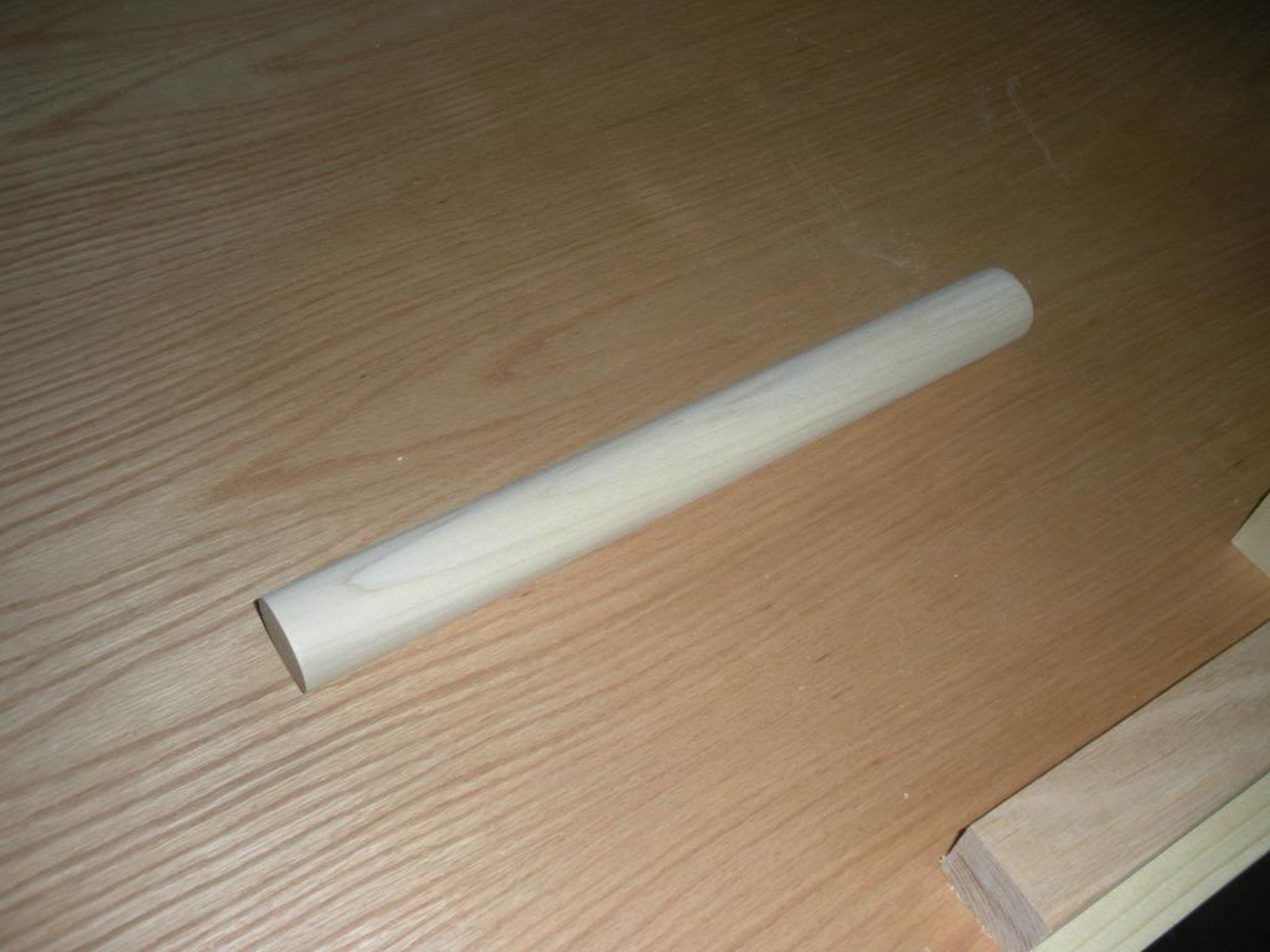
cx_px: 635
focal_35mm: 36
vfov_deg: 39.7
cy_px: 476
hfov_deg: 51.4
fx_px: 1321
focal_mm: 6.3
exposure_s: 1/60
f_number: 3.5
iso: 64
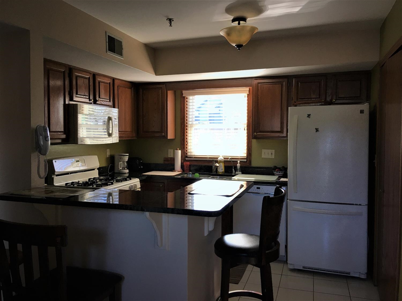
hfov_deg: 61.7
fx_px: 337
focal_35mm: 29
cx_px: 201
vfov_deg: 48.2
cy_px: 150
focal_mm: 4.15
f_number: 2.2
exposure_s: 1/40
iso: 25
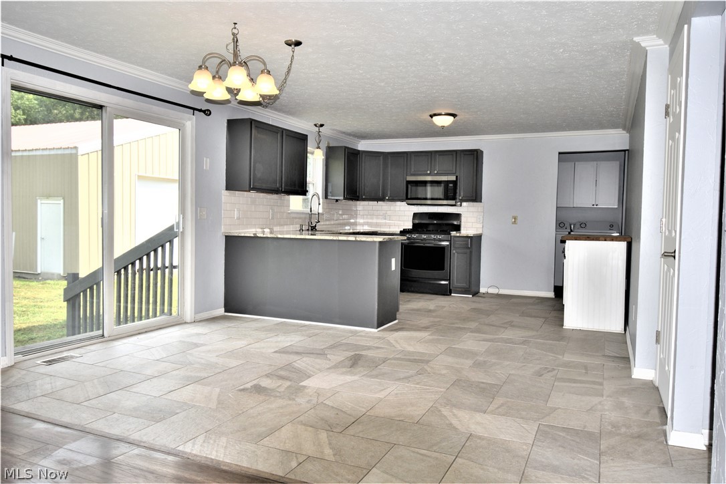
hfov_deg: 67.4
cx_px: 363
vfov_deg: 47.9
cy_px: 242
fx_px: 544
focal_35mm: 27
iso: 140
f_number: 5.6
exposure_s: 1/125
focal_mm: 18
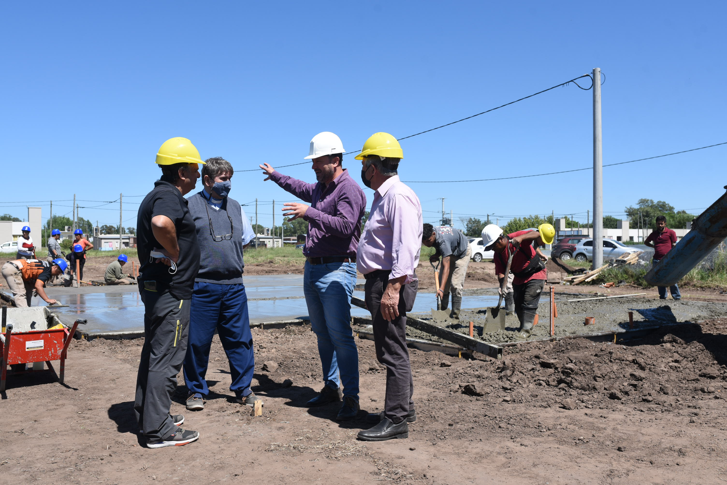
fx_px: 707
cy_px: 242
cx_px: 364
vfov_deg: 37.9
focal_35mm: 35
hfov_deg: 54.4
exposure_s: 1/640
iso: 200
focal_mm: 35
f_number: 8
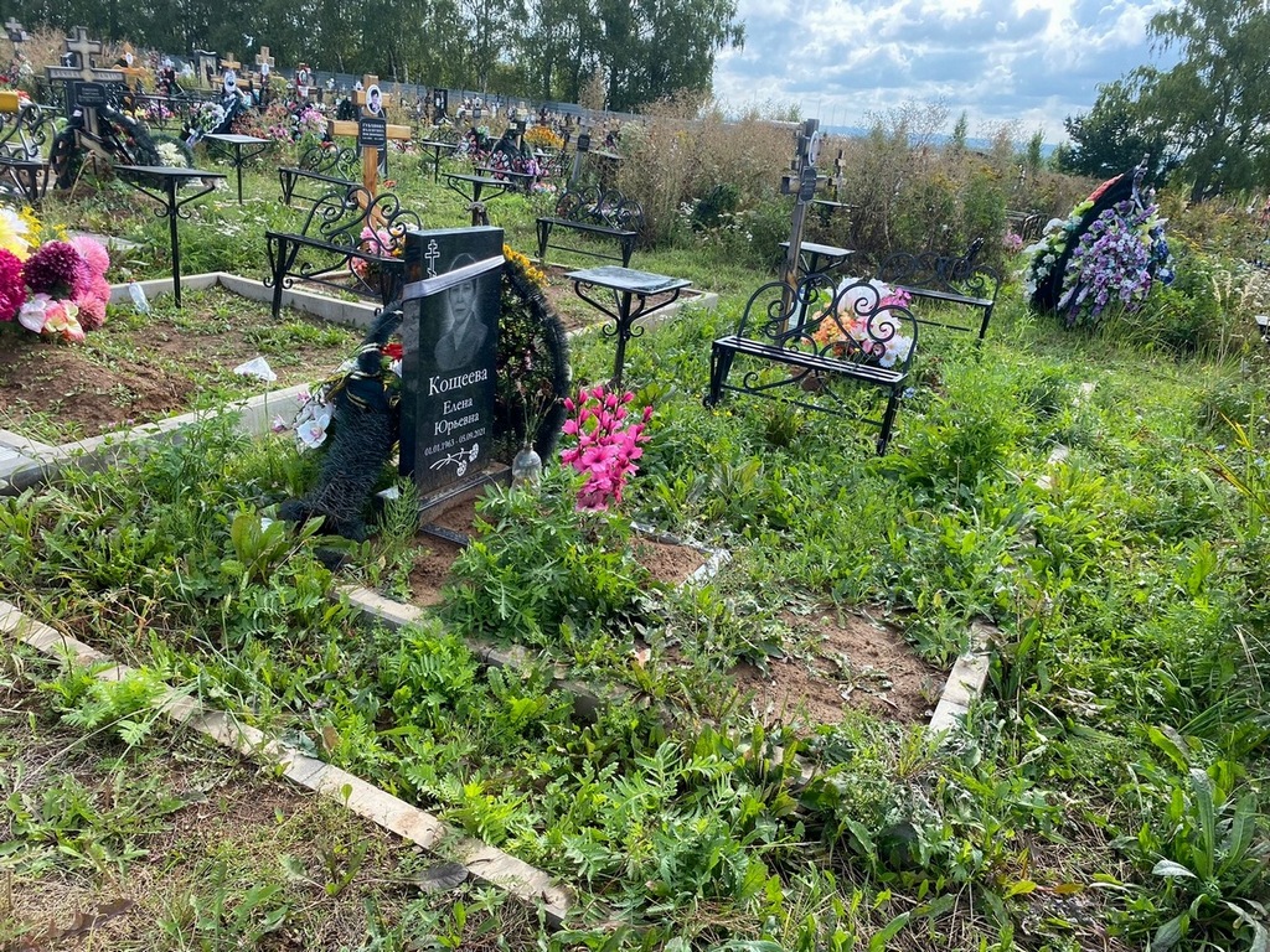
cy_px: 476
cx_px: 635
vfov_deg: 53.1
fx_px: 954
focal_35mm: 26
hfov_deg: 67.3
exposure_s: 1/772
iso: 32
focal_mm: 4.25
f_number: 1.8
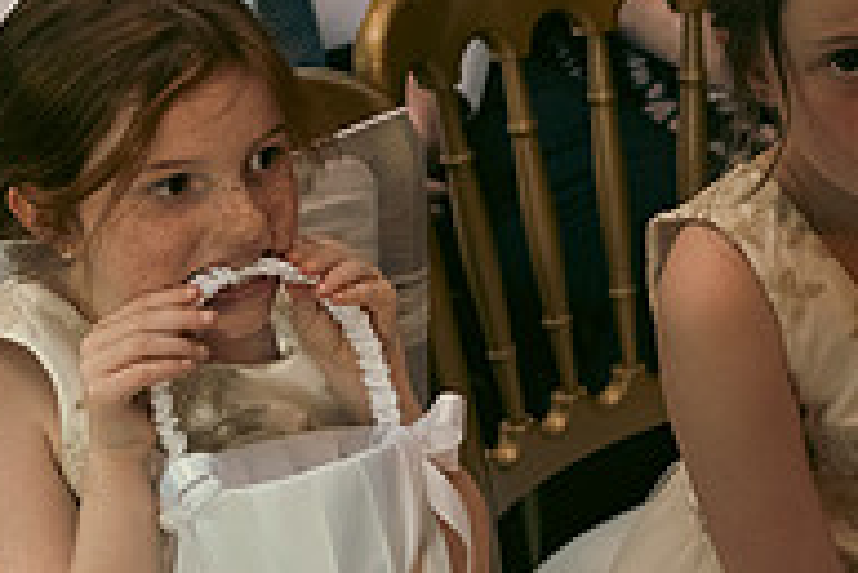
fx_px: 2433
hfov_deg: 19.8
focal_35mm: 102
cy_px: 269
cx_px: 654
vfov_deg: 13.4
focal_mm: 34
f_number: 3.5
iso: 1250
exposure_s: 1/160
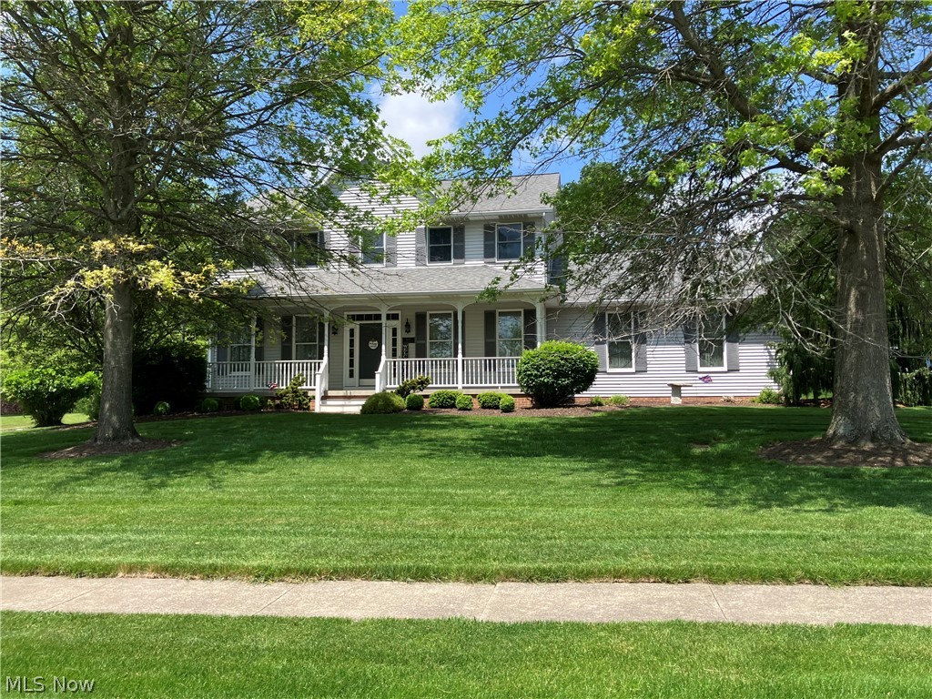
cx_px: 466
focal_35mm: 28
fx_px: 754
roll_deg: +0.6
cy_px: 350
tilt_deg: +4.8
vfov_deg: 49.7
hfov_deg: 63.4
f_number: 1.8
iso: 32
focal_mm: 3.99
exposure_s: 1/952
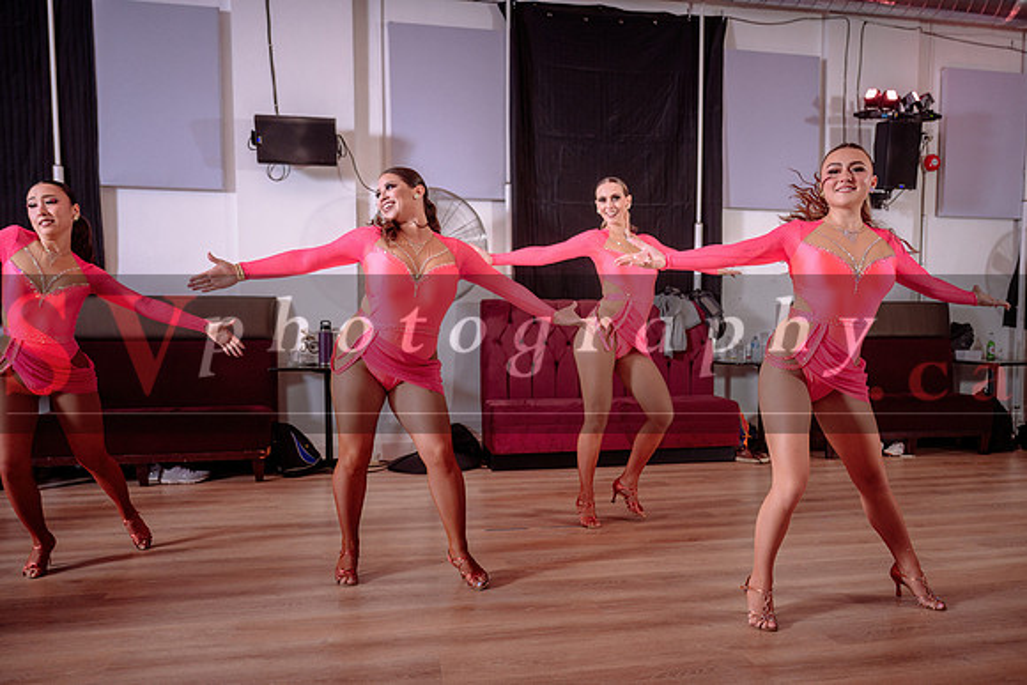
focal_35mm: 30
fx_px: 847
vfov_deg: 43.9
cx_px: 586
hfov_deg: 62.2
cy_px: 391
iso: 800
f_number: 2.8
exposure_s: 1/200
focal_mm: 26
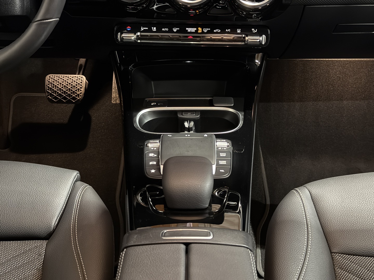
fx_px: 519
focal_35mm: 48
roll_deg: +0.7
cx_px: 187
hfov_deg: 39.7
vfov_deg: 30.3
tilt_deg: -33.5
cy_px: 140
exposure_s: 1/25
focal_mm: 6.76
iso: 1250
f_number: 1.78
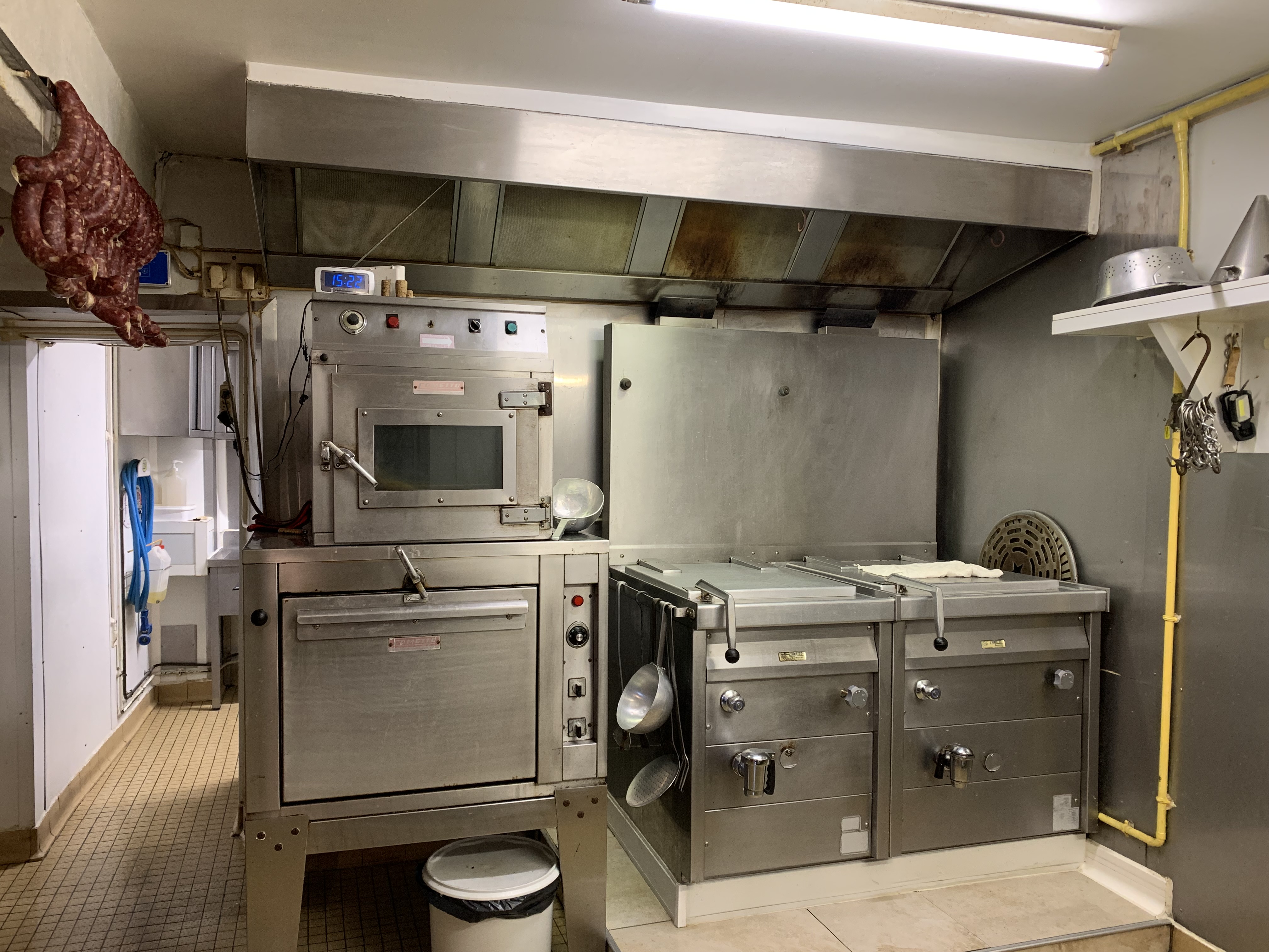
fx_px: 953
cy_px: 476
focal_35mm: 26
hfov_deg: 67.3
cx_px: 634
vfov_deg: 53.1
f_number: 1.8
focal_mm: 4.25
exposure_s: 1/50
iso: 160
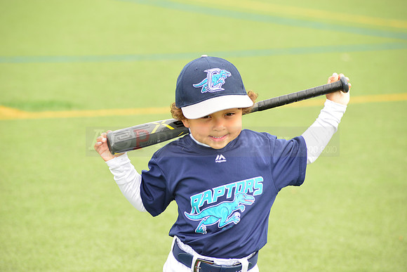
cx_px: 204
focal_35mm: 200
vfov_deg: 6.9
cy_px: 136
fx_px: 2262
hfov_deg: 10.3
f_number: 8
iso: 250
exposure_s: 1/200
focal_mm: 200
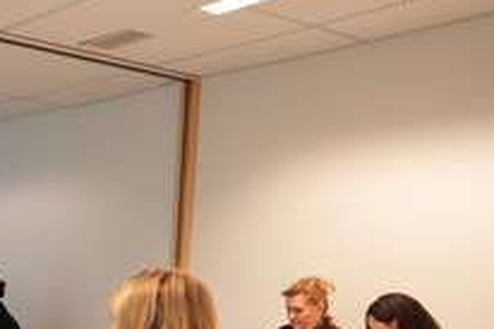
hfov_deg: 31.2
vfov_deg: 22.8
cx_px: -67
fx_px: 768
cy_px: 355
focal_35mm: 56
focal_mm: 24
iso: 400
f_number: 4
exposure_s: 1/30
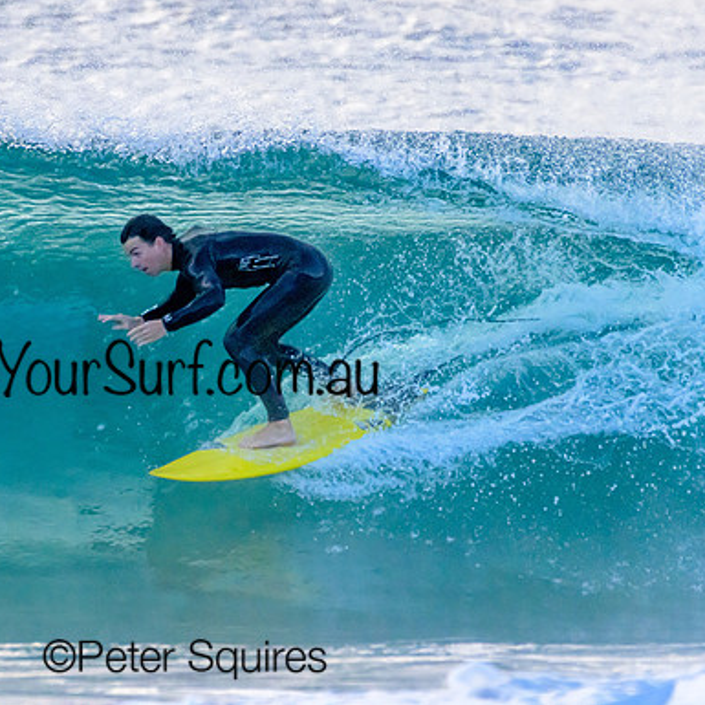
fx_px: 29517
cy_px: 352
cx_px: 185
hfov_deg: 1.4
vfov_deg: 1.4
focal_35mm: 1281
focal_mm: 1000
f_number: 11
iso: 5600
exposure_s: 1/2000
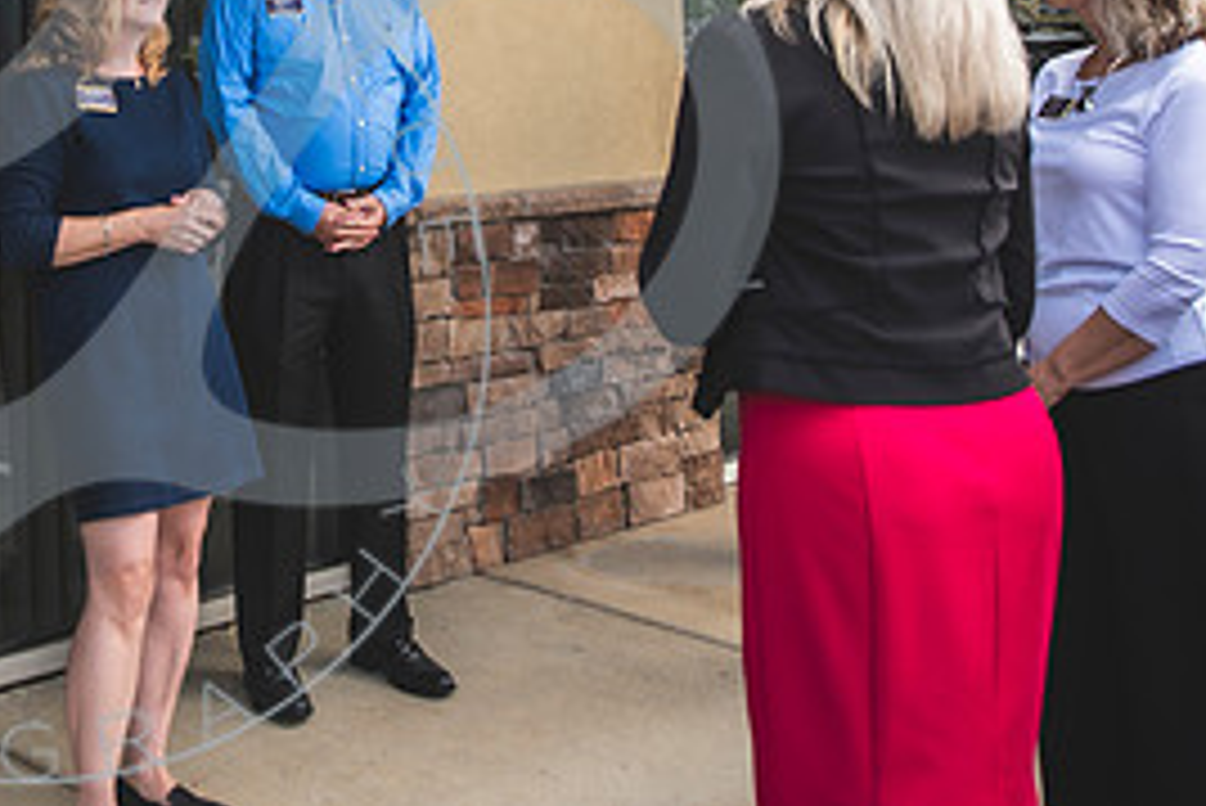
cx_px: 252
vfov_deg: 24.5
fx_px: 1743
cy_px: -56
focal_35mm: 52
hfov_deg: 36.9
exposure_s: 1/400
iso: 100
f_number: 2.8
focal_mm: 24
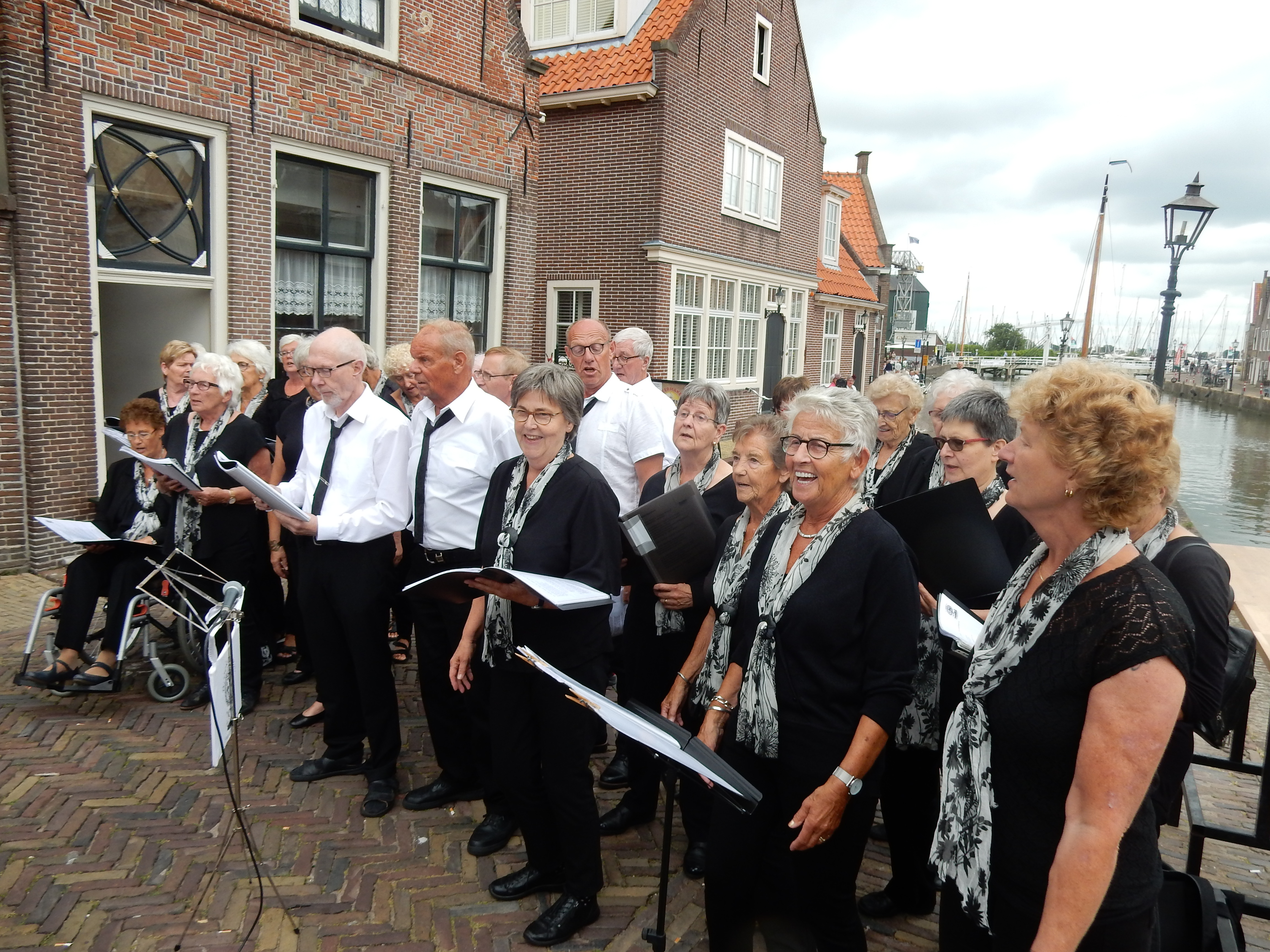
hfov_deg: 69.4
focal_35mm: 25
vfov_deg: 54.9
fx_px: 917
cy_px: 476
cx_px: 635
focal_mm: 4.5
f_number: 3.7
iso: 125
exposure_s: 1/250
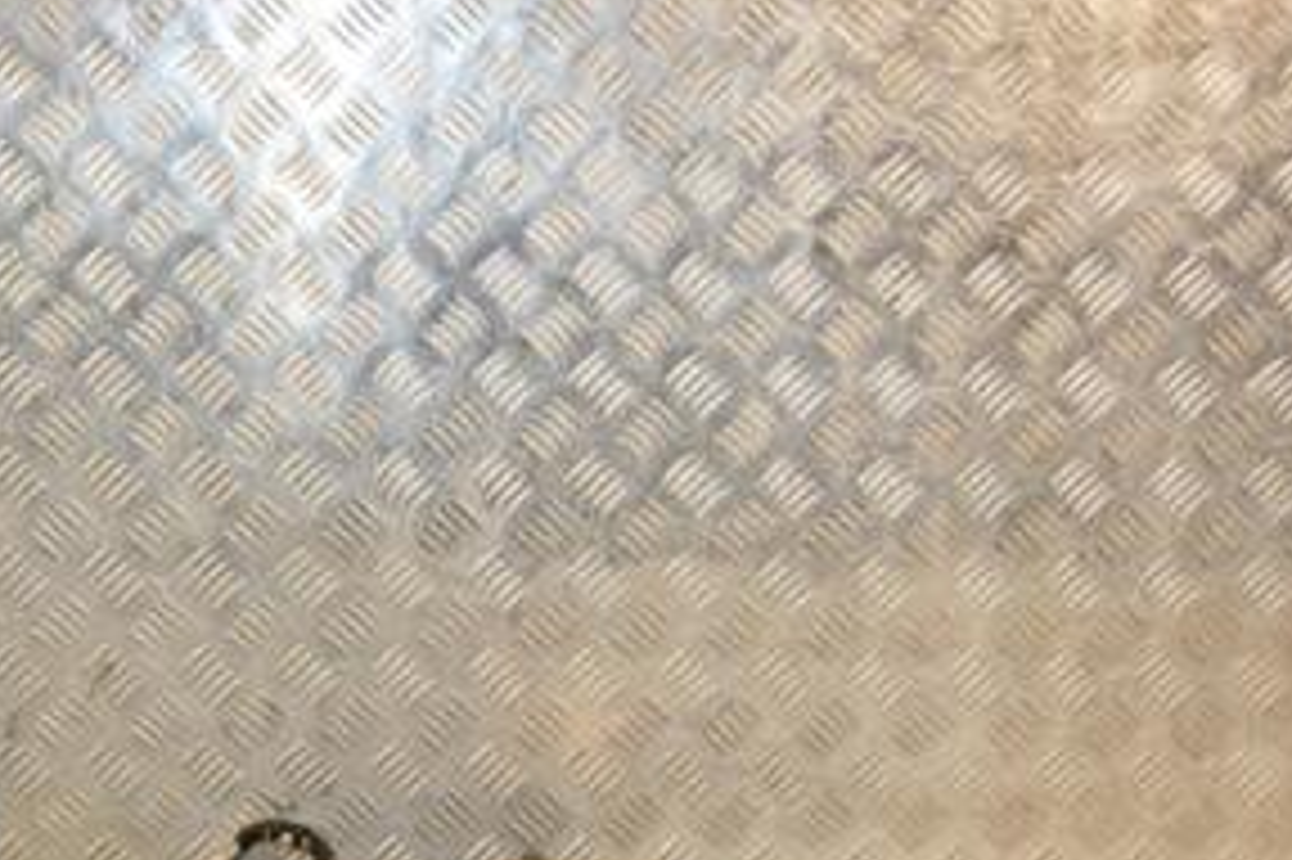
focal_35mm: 69
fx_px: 2475
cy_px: 536
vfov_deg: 19.7
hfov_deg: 28.7
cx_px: 288
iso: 800
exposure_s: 1/200
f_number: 5.6
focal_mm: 22
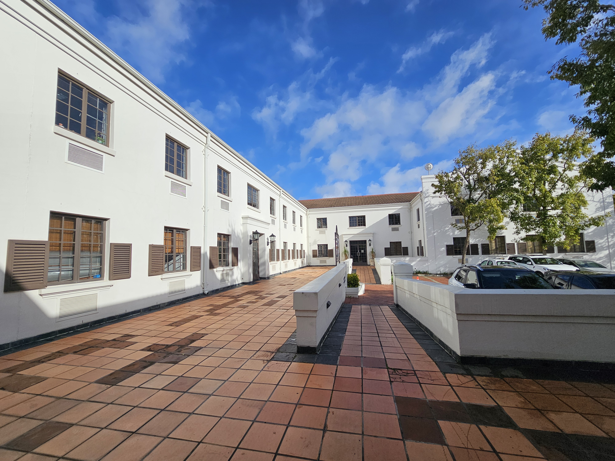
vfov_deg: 89.9
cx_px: 308
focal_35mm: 13
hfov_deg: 106.2
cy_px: 230
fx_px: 231
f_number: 2.2
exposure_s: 1/3956
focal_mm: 2.2
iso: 50
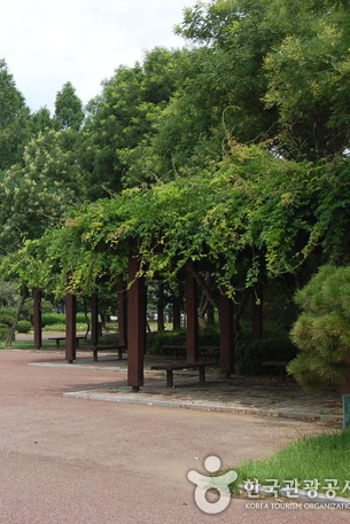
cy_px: 263
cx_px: -25
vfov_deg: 36.2
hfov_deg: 23.3
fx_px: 801
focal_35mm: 55
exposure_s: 1/500
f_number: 6.3
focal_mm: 24
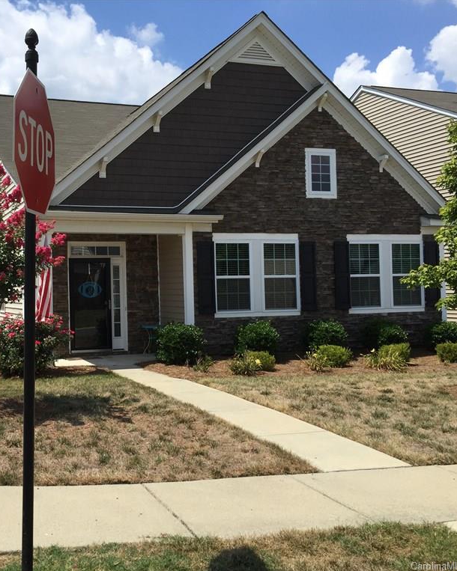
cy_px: 286
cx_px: 113
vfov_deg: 47.9
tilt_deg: +2.1
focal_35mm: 38
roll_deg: +0.3
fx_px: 643
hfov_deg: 38.1
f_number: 2.2
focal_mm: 4.15
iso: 32
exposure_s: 1/2198
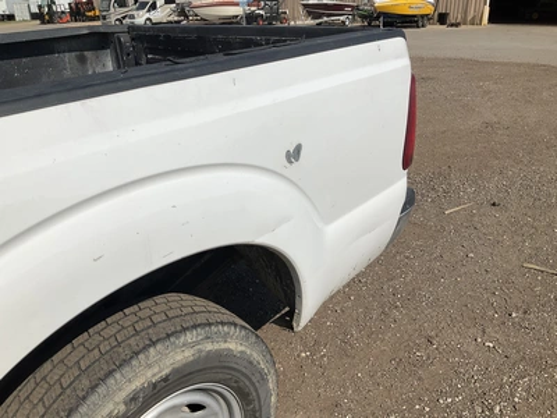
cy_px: 209
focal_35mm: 29
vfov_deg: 48.2
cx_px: 278
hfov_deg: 61.7
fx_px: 467
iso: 25
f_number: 1.8
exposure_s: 1/5814
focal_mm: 3
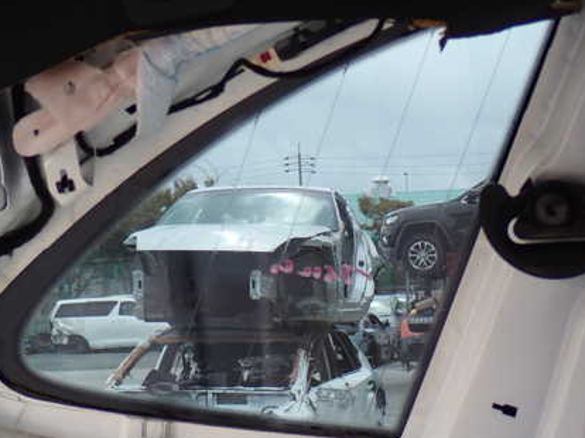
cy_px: 222
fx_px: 1740
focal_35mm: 103
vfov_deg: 14.4
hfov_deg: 19.1
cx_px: 260
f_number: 3.9
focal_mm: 12.73
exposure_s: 1/125
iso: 200
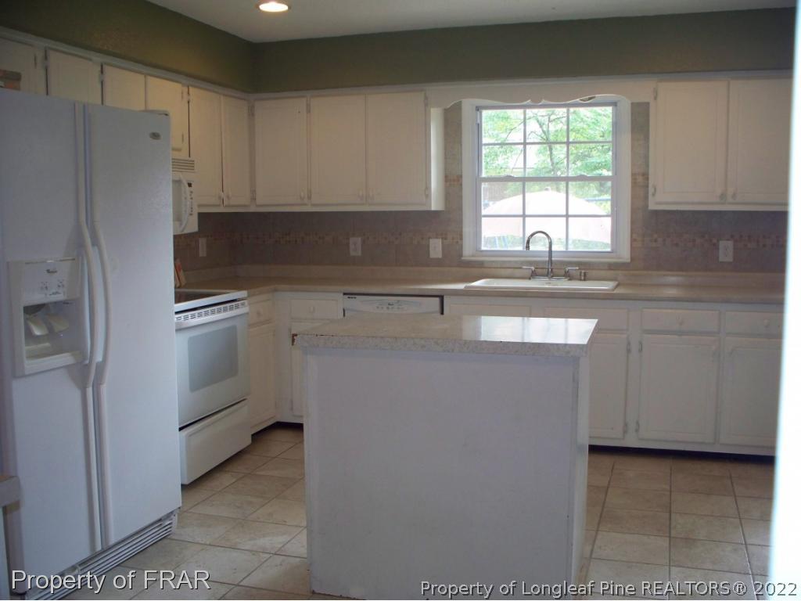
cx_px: 400
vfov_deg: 39.7
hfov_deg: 51.4
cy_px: 300
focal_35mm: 36
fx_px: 833
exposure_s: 1/60
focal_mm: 7.54
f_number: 2.8
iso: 200
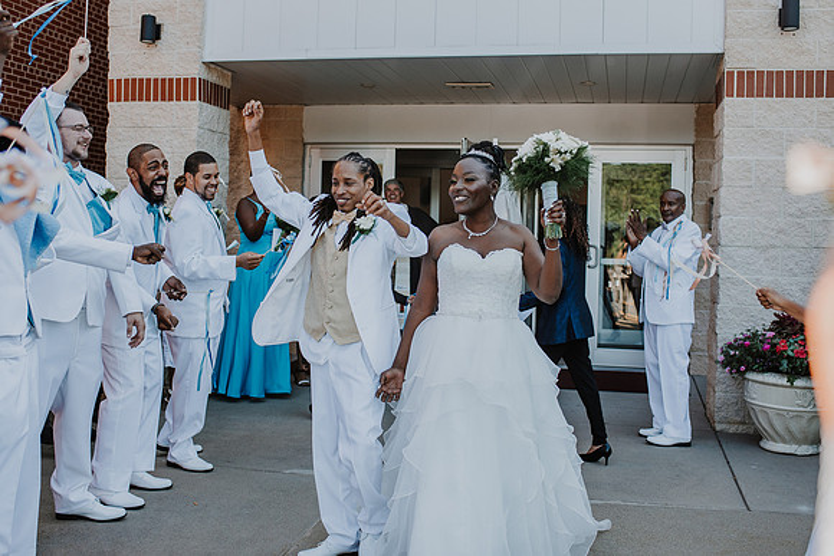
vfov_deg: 33.2
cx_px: 402
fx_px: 933
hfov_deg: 48.2
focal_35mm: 40
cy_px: 245
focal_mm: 35
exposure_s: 1/1250
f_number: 3.2
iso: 280
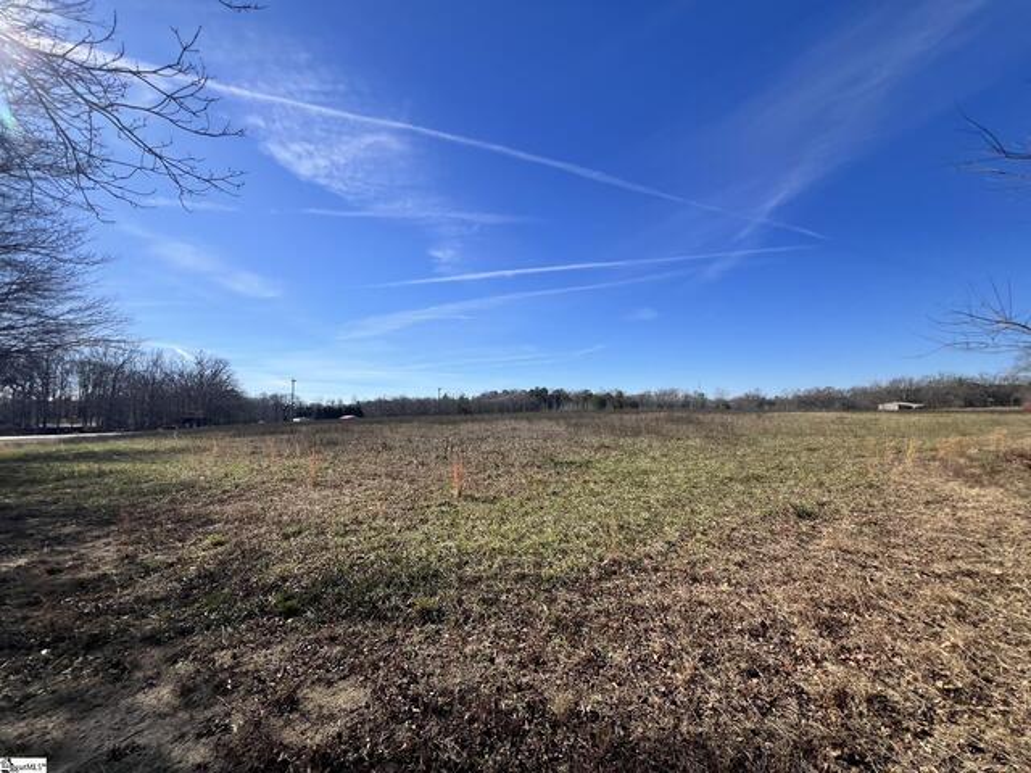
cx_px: 516
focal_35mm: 13
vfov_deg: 89.9
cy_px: 386
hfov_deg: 106.2
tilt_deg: +2.8
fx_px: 387
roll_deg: +1.8
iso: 32
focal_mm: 1.57
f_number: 1.8
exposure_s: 1/2053
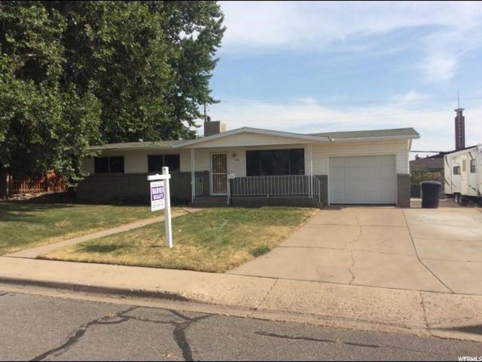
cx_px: 241
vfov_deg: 44.2
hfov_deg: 56.8
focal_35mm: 32
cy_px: 181
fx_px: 446
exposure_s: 1/1634
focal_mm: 3.3
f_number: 2.4
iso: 32
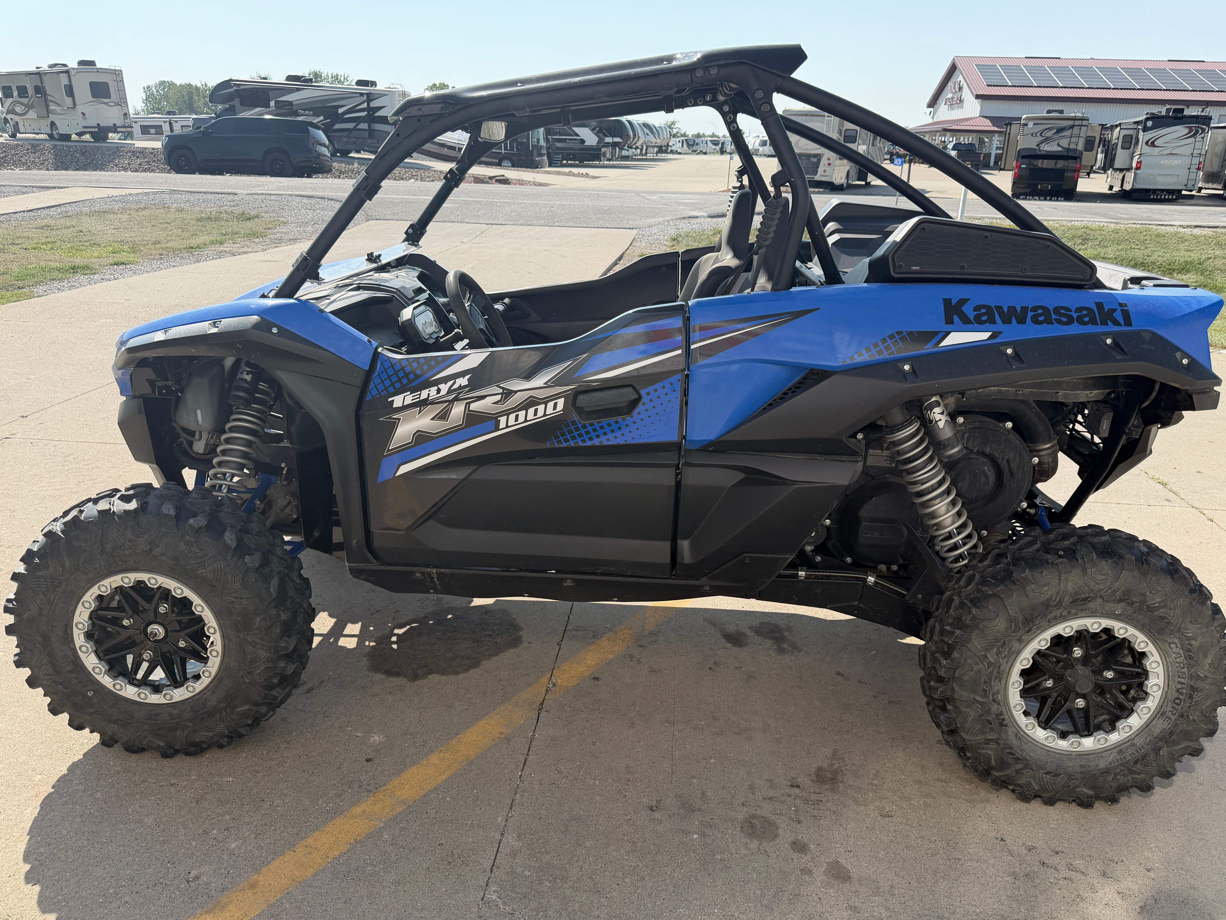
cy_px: 473
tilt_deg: -21.6
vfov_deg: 54.9
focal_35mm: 25
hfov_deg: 69.4
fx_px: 885
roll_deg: -1.2
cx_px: 630
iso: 100
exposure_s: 1/3021
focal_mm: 6.76
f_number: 1.78
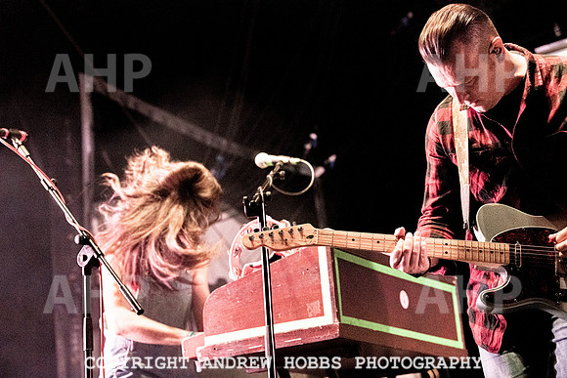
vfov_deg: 19.5
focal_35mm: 70
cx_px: 284
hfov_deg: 28.8
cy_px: 189
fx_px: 1103
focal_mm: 70
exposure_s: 1/800
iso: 6400
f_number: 5
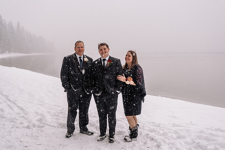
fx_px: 221
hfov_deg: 53.9
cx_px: 112
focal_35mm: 35
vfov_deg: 37.5
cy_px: 75
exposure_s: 1/250
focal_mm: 35
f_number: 5
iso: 1250
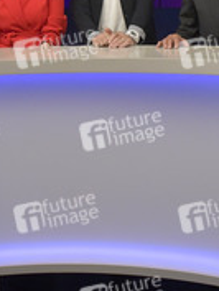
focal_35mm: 66
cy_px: 90
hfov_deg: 22.2
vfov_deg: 29.1
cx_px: 78
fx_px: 556
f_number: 6.3
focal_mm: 27
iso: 2500
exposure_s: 1/250
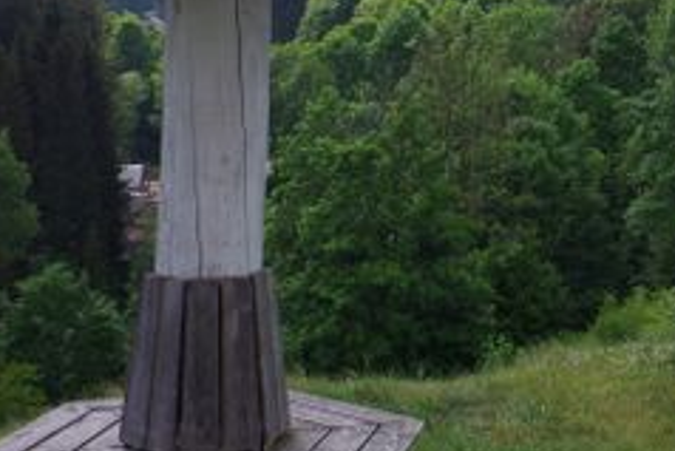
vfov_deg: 19.6
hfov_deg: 29.1
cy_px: 37
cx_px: 525
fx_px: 1276
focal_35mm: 68
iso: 200
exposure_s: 1/320
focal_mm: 18
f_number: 7.1
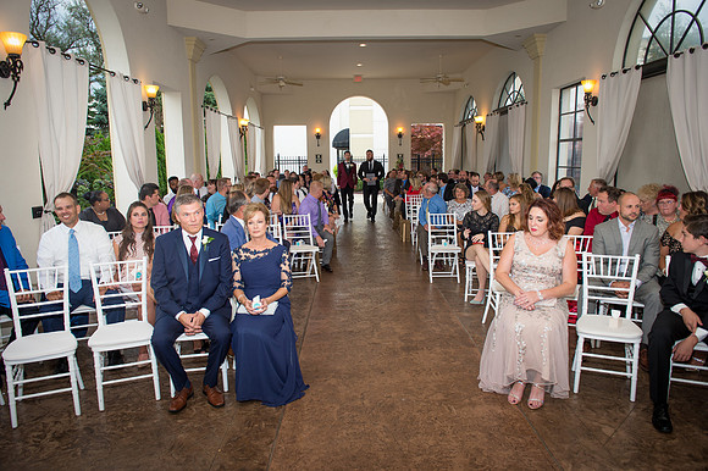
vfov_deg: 53.1
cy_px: 236
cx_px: 354
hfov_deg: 73.8
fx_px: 472
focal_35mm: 24
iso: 400
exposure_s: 1/90
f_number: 4
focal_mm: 24
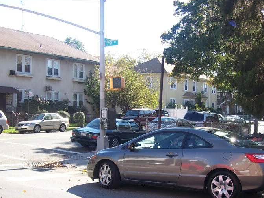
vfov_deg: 26.3
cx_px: 157
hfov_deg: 34.8
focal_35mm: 55
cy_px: 139
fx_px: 419
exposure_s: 1/380
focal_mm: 6
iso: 80
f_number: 2.7
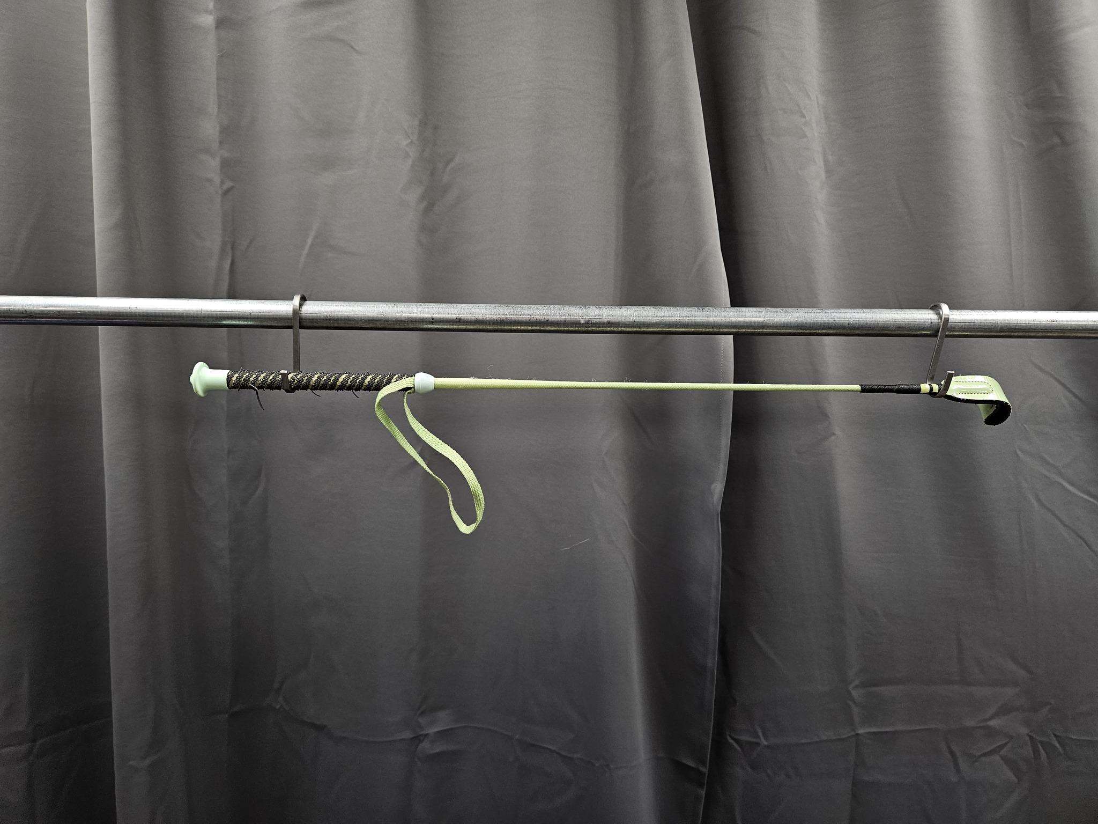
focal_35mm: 23
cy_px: 412
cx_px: 549
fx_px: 730
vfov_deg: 58.9
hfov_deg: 73.9
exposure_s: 1/100
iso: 200
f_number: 1.8
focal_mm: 5.4
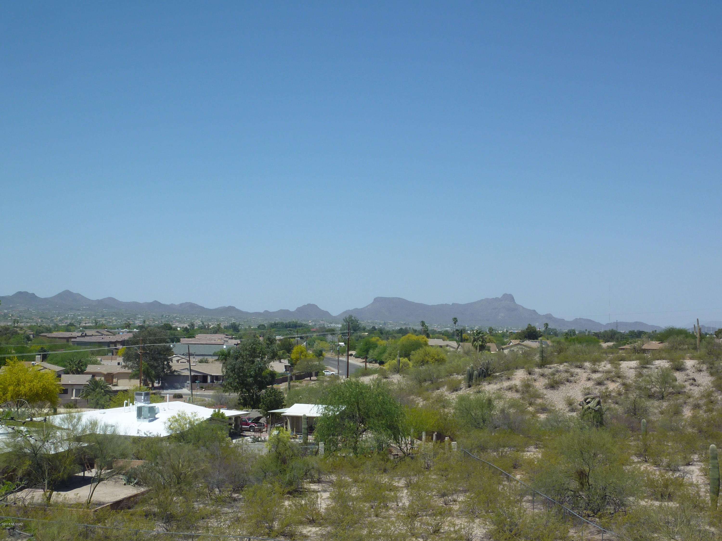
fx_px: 1085
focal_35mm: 52
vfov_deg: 28.0
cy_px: 270
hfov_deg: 36.8
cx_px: 361
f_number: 5.6
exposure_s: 1/640
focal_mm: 8.5
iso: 80
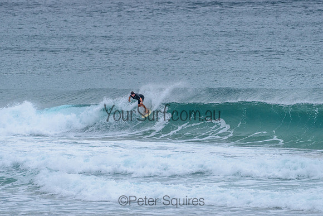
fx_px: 5502
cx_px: 157
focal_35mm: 613
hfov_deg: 3.4
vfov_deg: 2.2
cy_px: 105
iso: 500
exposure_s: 1/2000
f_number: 5.6
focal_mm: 500
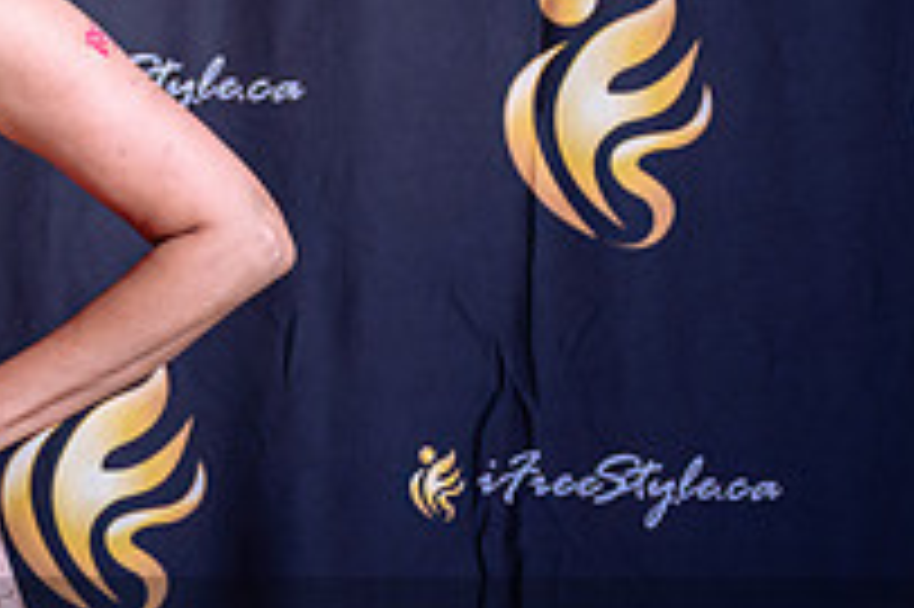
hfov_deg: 15.3
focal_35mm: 126
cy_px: 110
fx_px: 3196
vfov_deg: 10.8
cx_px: -369
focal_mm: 44
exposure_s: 1/100
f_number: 3.2
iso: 125
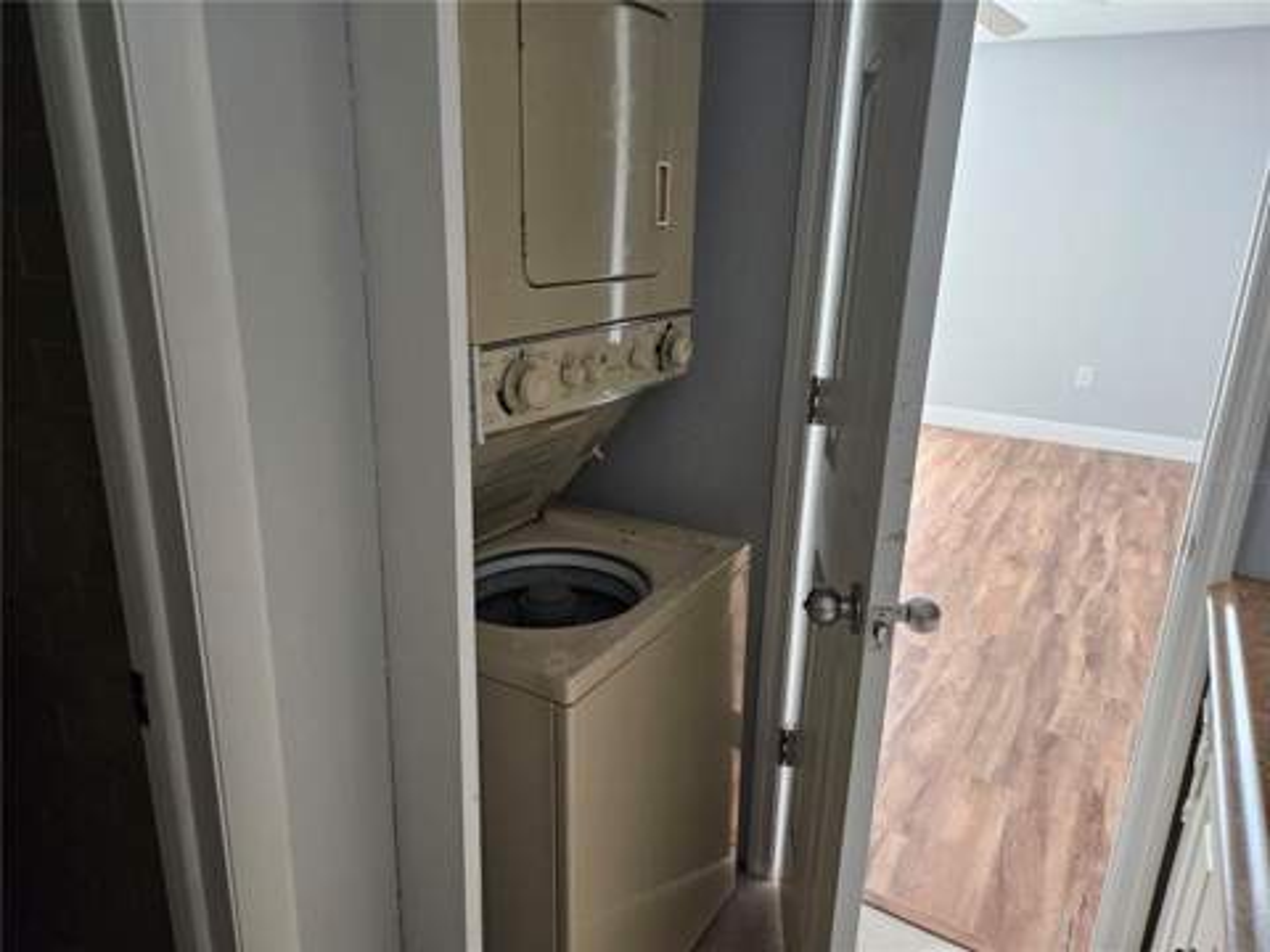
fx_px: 844
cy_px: 476
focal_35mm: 23
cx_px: 635
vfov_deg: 58.9
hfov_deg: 73.9
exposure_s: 1/60
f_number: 1.8
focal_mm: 5.4
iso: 800
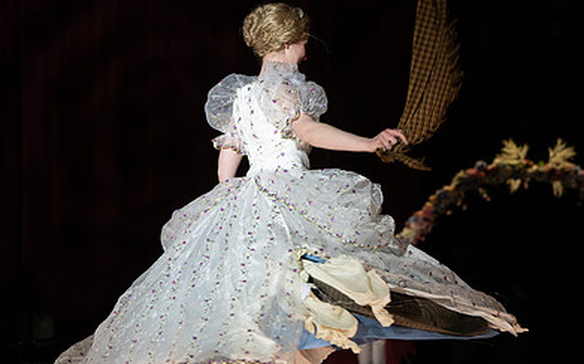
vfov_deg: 9.8
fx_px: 2132
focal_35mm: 134
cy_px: 209
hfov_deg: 15.6
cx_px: 300
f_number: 3.5
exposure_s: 1/640
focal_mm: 81
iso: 800
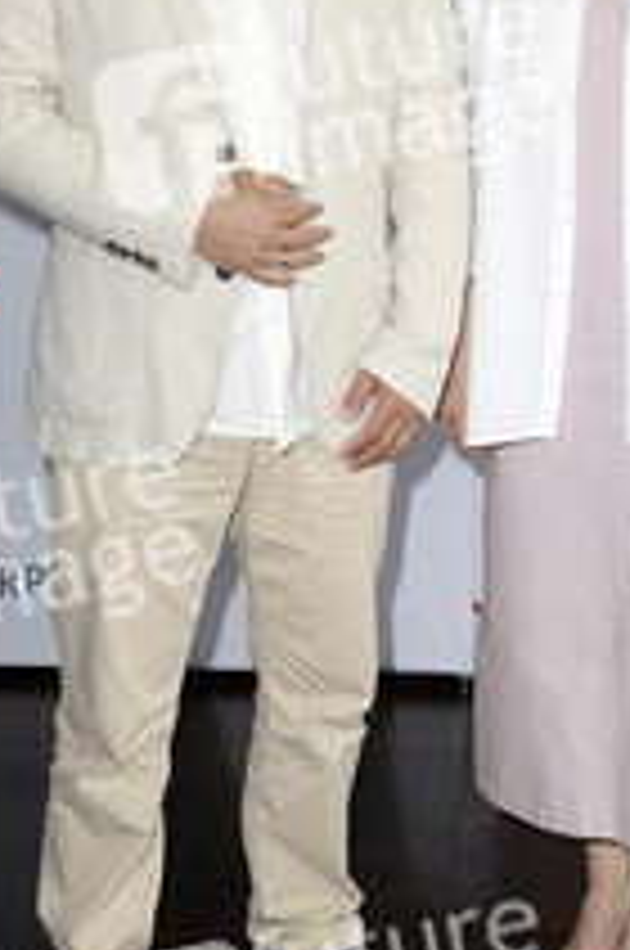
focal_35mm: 72
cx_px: 454
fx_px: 1896
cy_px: 333
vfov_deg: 28.0
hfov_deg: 18.8
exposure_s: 1/250
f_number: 5.6
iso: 800
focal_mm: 38
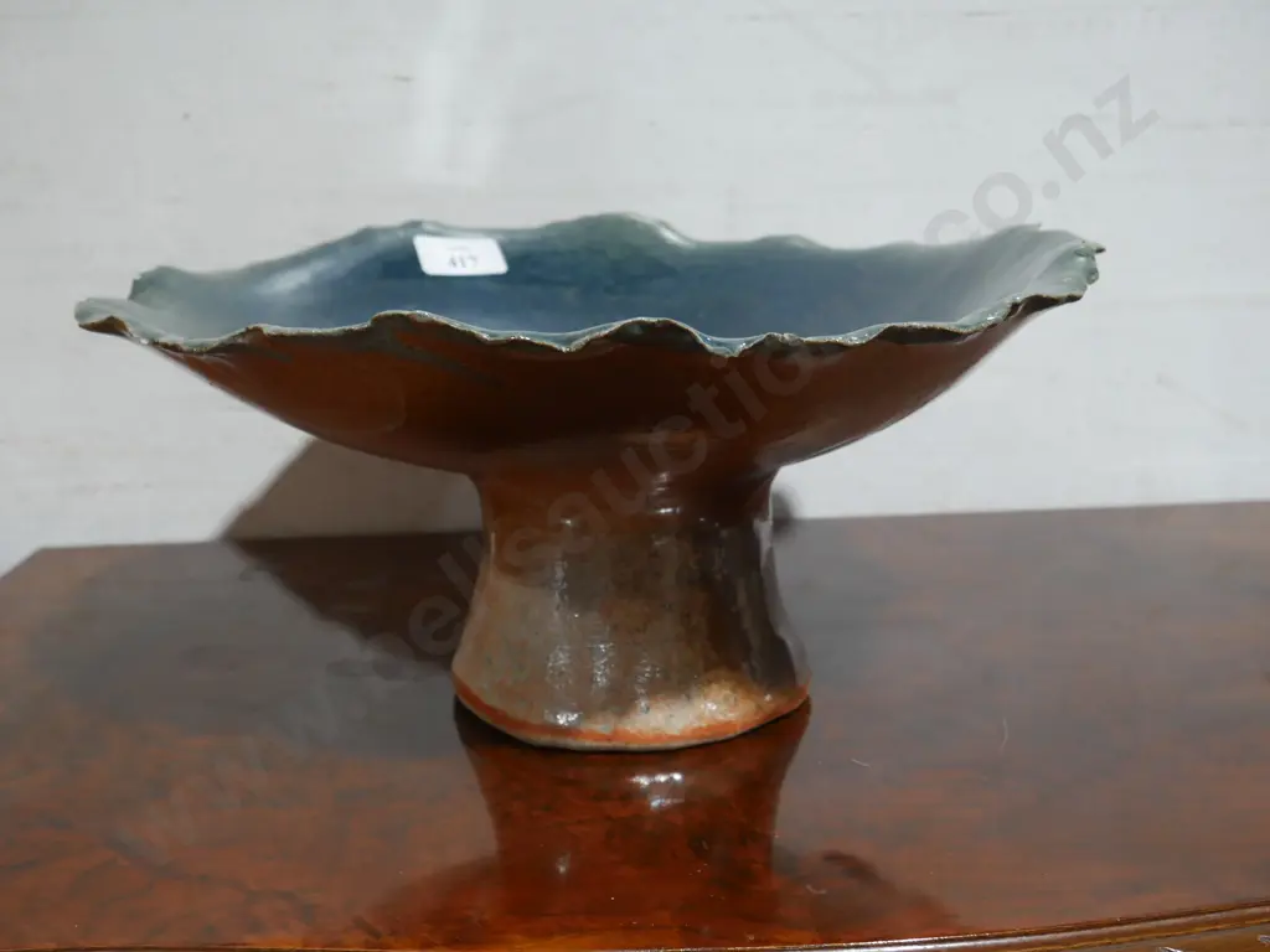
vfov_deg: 29.1
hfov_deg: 38.2
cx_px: 635
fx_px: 1834
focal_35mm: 50
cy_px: 476
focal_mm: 25
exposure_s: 1/60
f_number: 5.3
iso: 1000
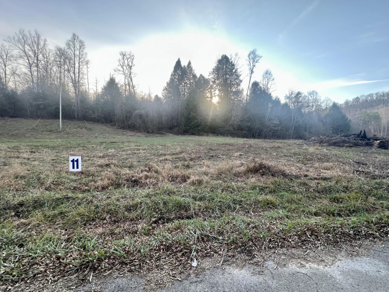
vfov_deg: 85.7
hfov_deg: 102.1
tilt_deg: -0.3
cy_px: 146
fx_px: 157
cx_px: 194
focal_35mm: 14
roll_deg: +0.6
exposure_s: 1/150
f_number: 2.2
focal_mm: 2.22
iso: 40
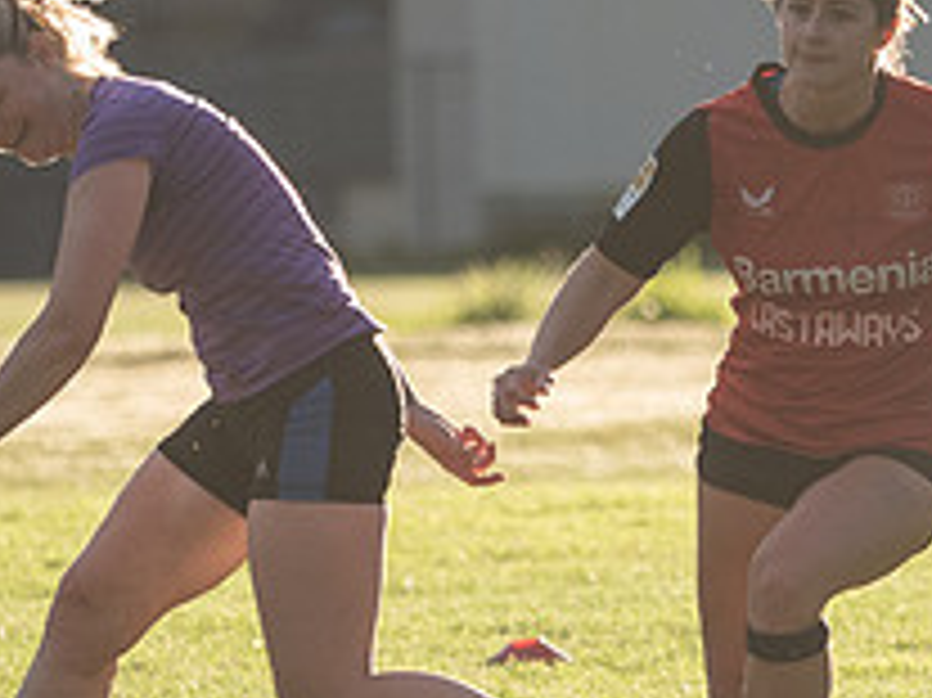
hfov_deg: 2.4
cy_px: 326
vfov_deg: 1.8
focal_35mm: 842
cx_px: 864
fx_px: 22657
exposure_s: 1/1000
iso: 200
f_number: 2.8
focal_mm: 150
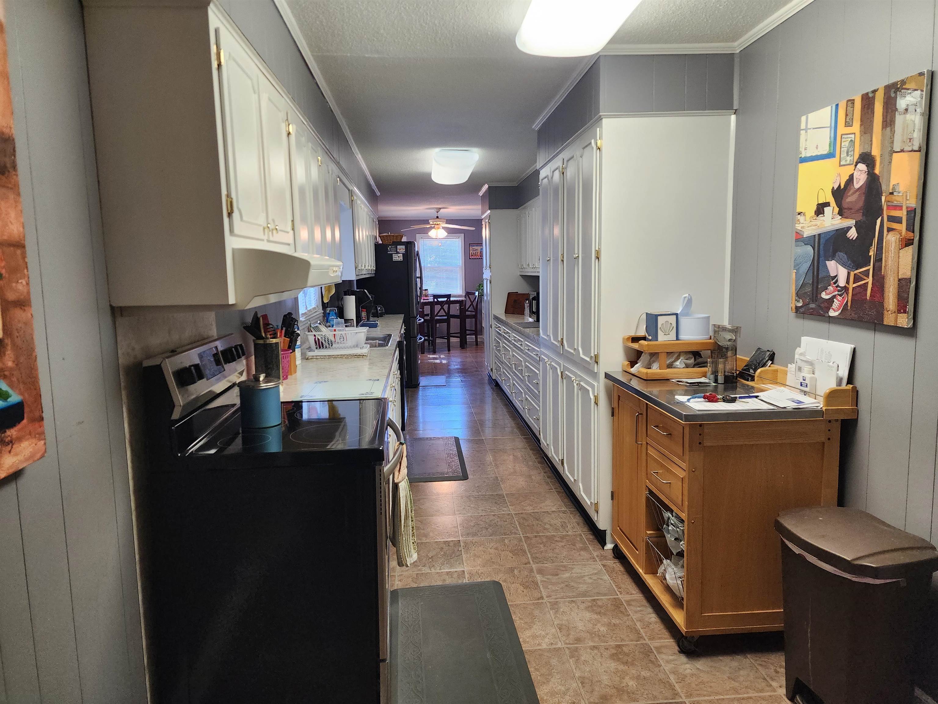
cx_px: 469
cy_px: 352
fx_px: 623
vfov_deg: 58.9
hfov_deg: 73.9
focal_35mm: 23
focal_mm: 6.4
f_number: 1.8
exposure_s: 1/120
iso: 200
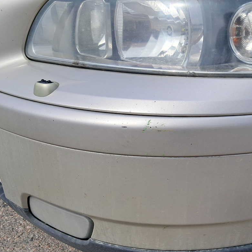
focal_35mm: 44
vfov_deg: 38.3
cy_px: 123
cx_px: 163
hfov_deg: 38.0
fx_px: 362
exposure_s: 1/1385
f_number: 1.8
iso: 50
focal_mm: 4
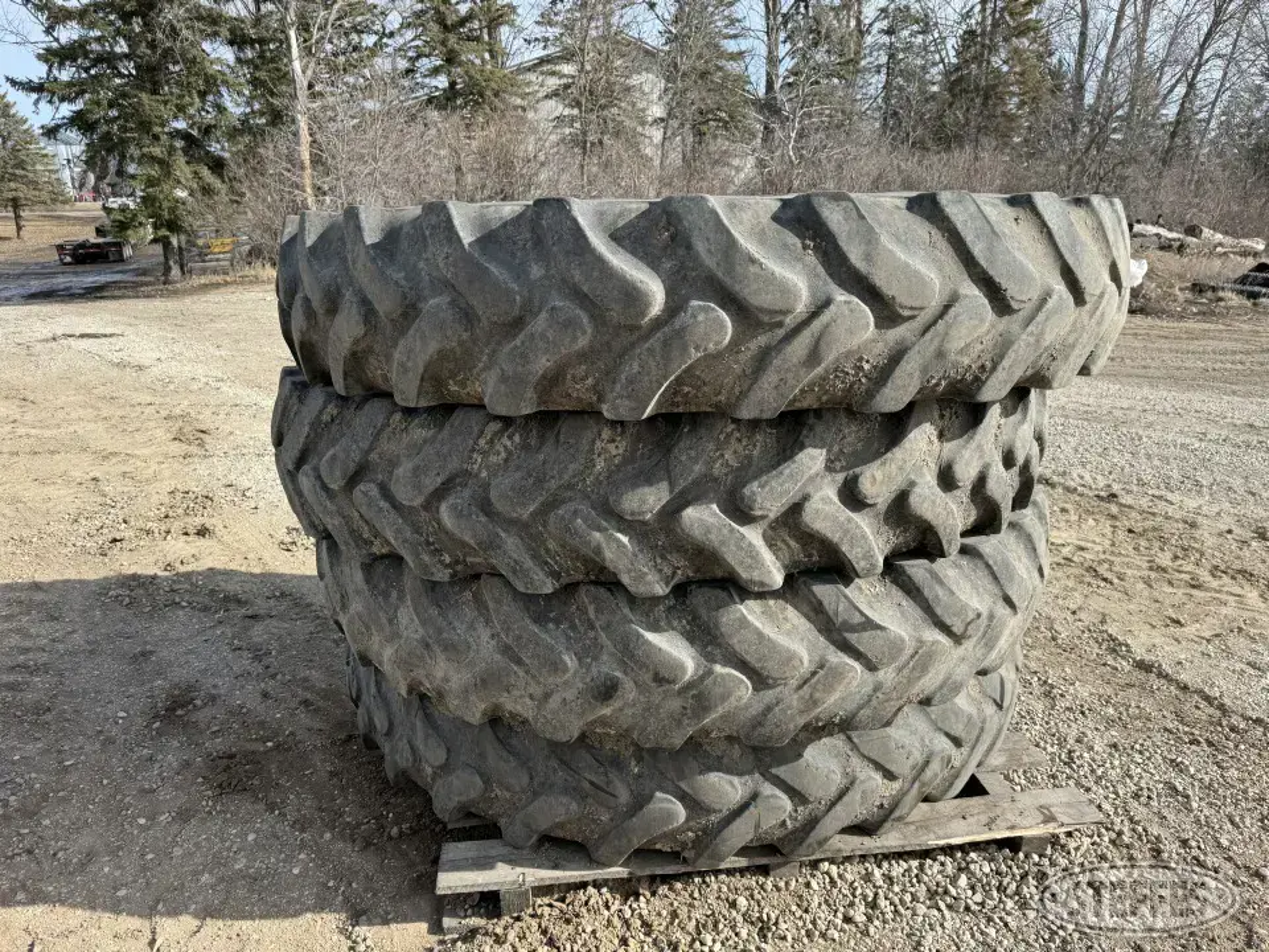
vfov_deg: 56.8
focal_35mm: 24
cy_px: 476
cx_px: 634
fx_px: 880
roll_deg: +0.0
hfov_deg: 71.6
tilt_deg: -18.4
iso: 80
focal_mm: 6.86
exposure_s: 1/2252
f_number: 1.78
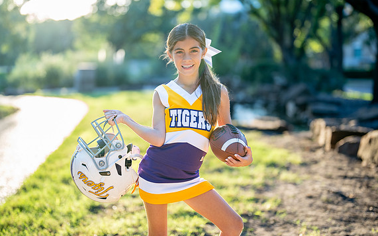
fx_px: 608
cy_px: 117
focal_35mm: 59
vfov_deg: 22.0
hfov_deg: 34.5
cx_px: 180
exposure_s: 1/800
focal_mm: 50
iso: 250
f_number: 1.2
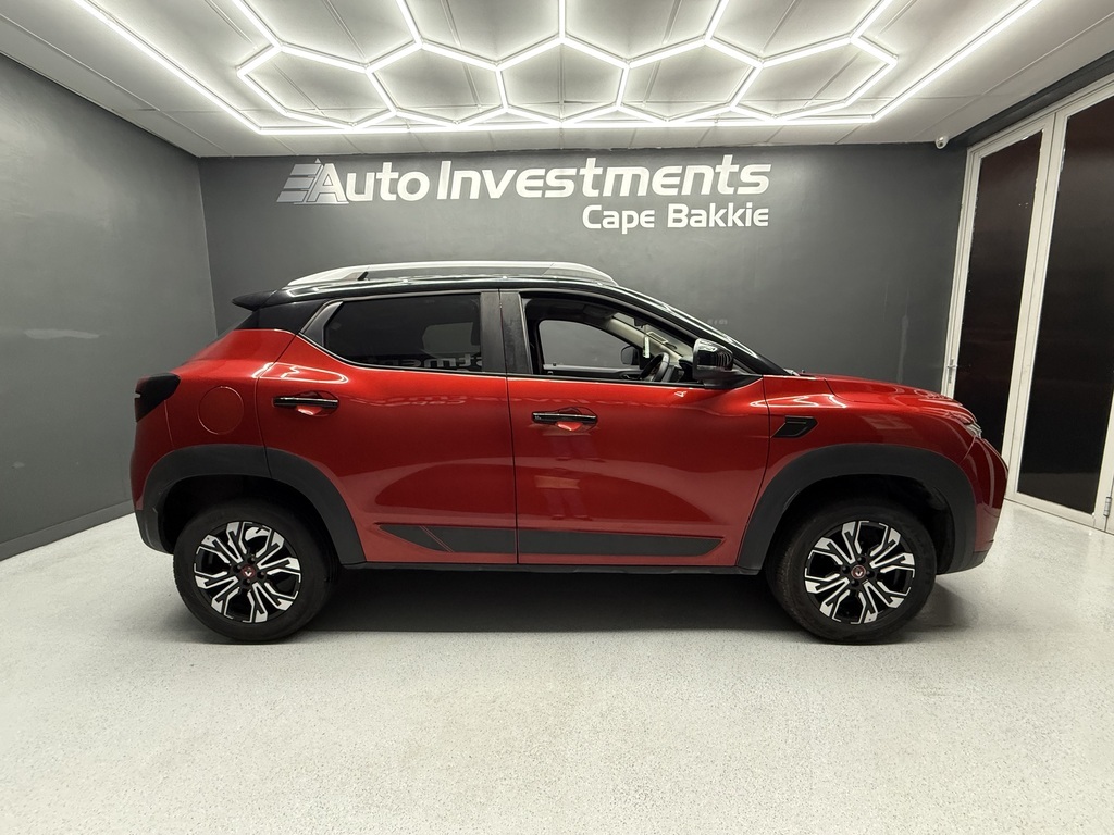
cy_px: 418
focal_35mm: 14
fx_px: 451
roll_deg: +0.2
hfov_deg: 102.1
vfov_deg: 85.7
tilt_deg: -8.6
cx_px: 557
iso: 320
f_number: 2.2
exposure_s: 1/50
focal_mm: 2.22
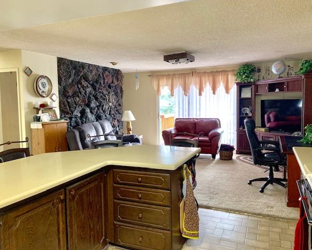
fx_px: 259
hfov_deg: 62.2
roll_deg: +0.9
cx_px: 162
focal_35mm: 28
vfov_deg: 51.5
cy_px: 123
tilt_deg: -4.8
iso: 400
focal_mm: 4.25
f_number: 1.8
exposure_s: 1/41
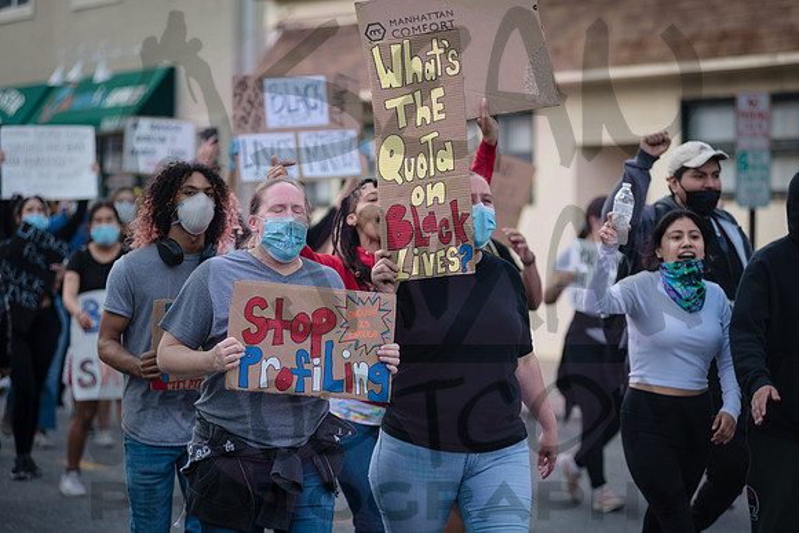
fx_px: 3219
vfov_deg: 9.5
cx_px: 400
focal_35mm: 145
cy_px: 266
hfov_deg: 14.2
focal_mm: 145
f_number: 4
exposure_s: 1/500
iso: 250
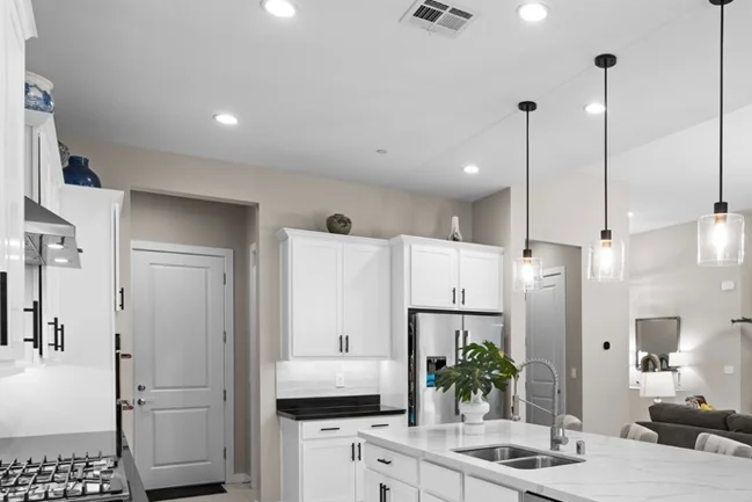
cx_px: 547
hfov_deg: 59.2
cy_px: 360
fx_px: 627
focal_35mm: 30
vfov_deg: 42.6
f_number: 8
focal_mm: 19
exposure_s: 1/10
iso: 400
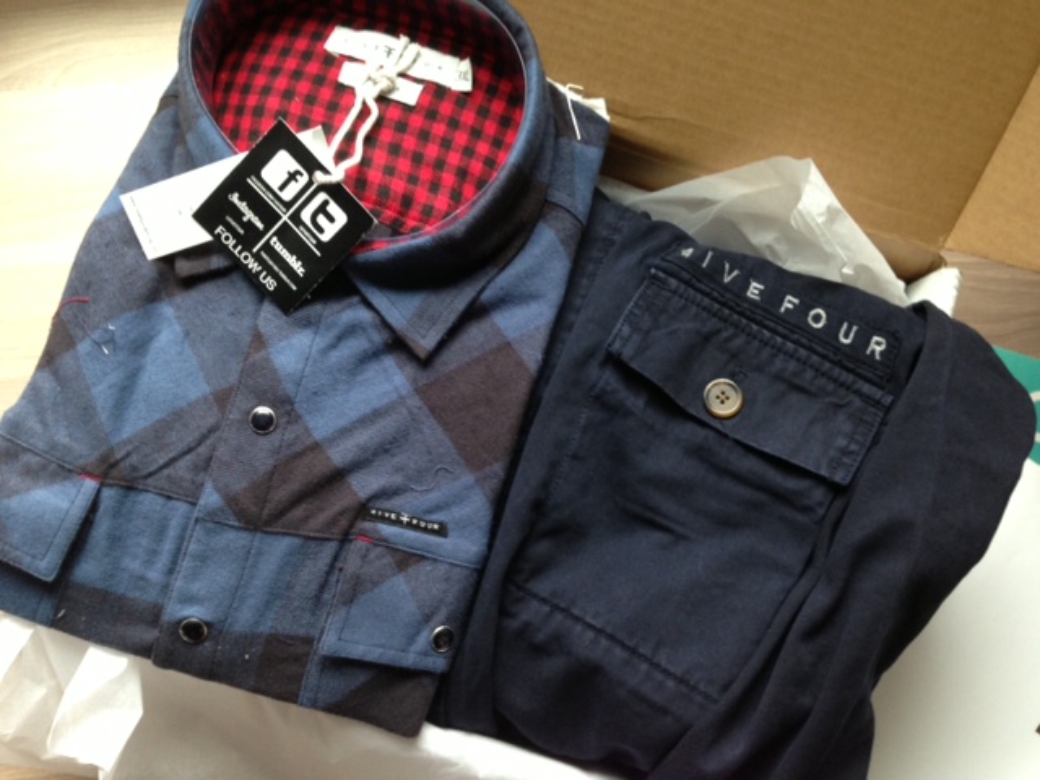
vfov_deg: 42.9
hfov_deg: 55.4
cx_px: 520
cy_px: 390
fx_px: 991
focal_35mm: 33
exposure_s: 1/20
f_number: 2.4
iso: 100
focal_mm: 4.13
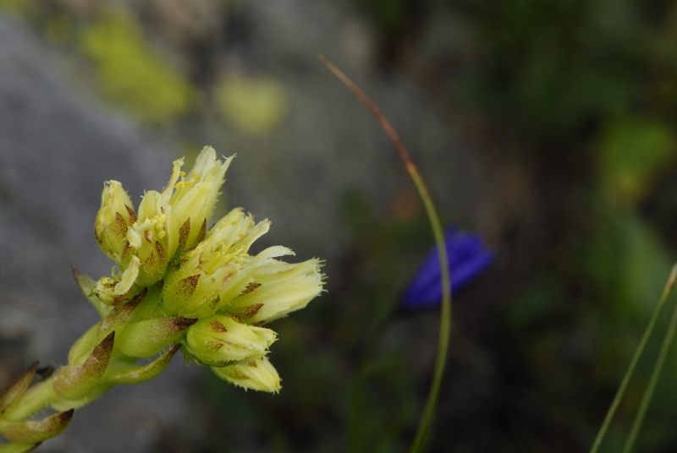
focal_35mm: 128
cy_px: 226
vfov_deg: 10.8
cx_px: 338
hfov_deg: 16.0
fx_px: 2401
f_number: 9
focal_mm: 85
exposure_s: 1/160
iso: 200
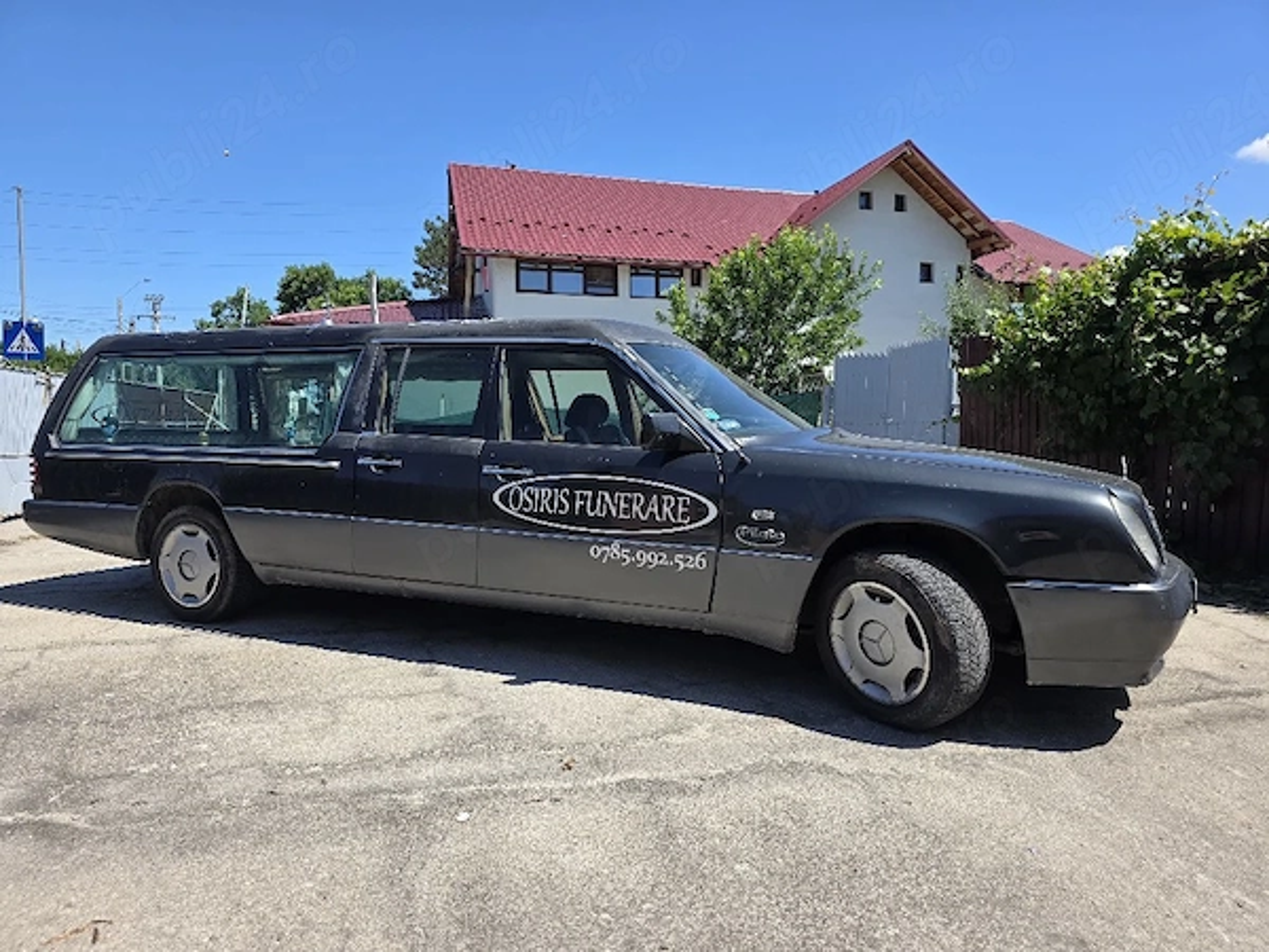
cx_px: 634
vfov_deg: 58.9
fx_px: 843
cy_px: 476
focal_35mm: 23
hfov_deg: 73.9
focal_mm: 6.3
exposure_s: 1/5000
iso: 80
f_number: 1.7
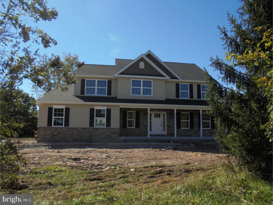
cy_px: 102
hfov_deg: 67.3
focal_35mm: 26
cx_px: 136
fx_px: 205
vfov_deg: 53.1
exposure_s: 1/1000
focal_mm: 4.6
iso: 100
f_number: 3.5
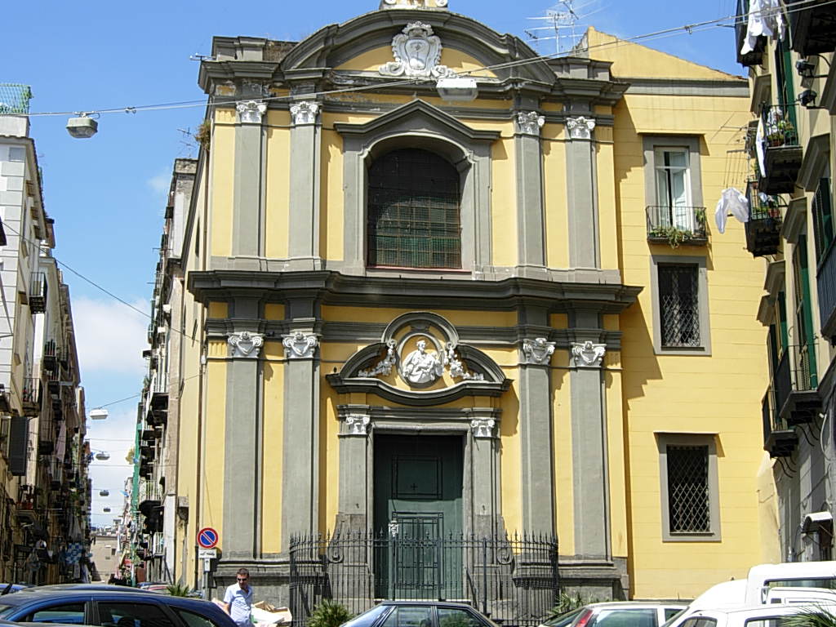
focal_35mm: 62
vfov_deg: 23.7
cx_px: 418
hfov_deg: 31.2
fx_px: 1497
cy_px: 314
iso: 50
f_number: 4.9
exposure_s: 1/395
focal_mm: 12.9
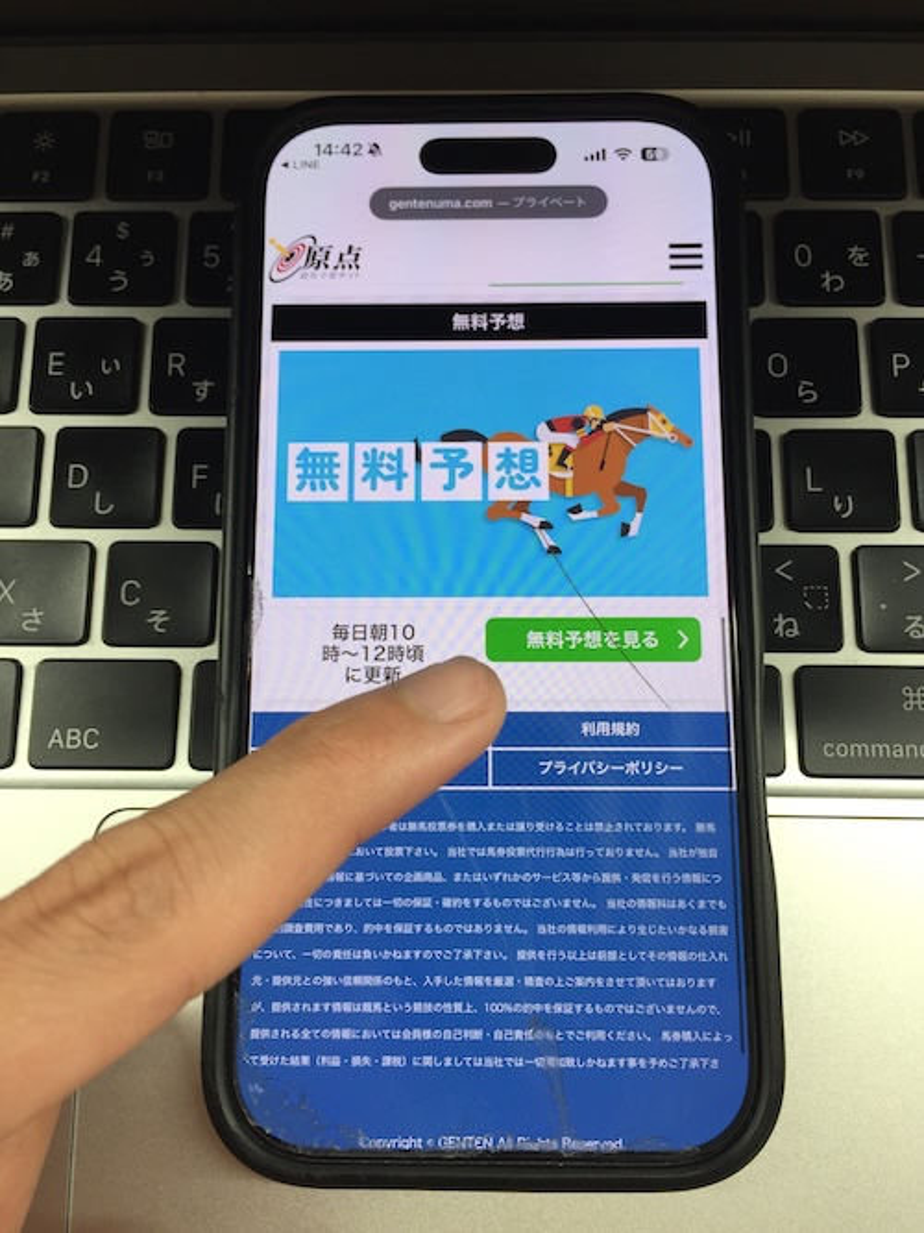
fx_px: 1032
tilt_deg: -58.9
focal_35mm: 29
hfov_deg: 48.2
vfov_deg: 61.7
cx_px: 462
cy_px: 616
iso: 40
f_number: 2.2
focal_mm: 4.15
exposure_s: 1/60
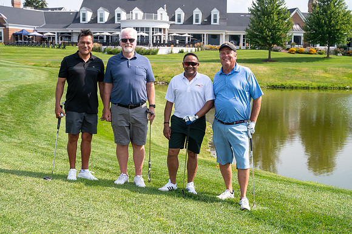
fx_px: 460
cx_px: 176
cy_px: 117
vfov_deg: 28.6
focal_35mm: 47
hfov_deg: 41.9
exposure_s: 1/1000
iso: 250
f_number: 6.3
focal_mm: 47
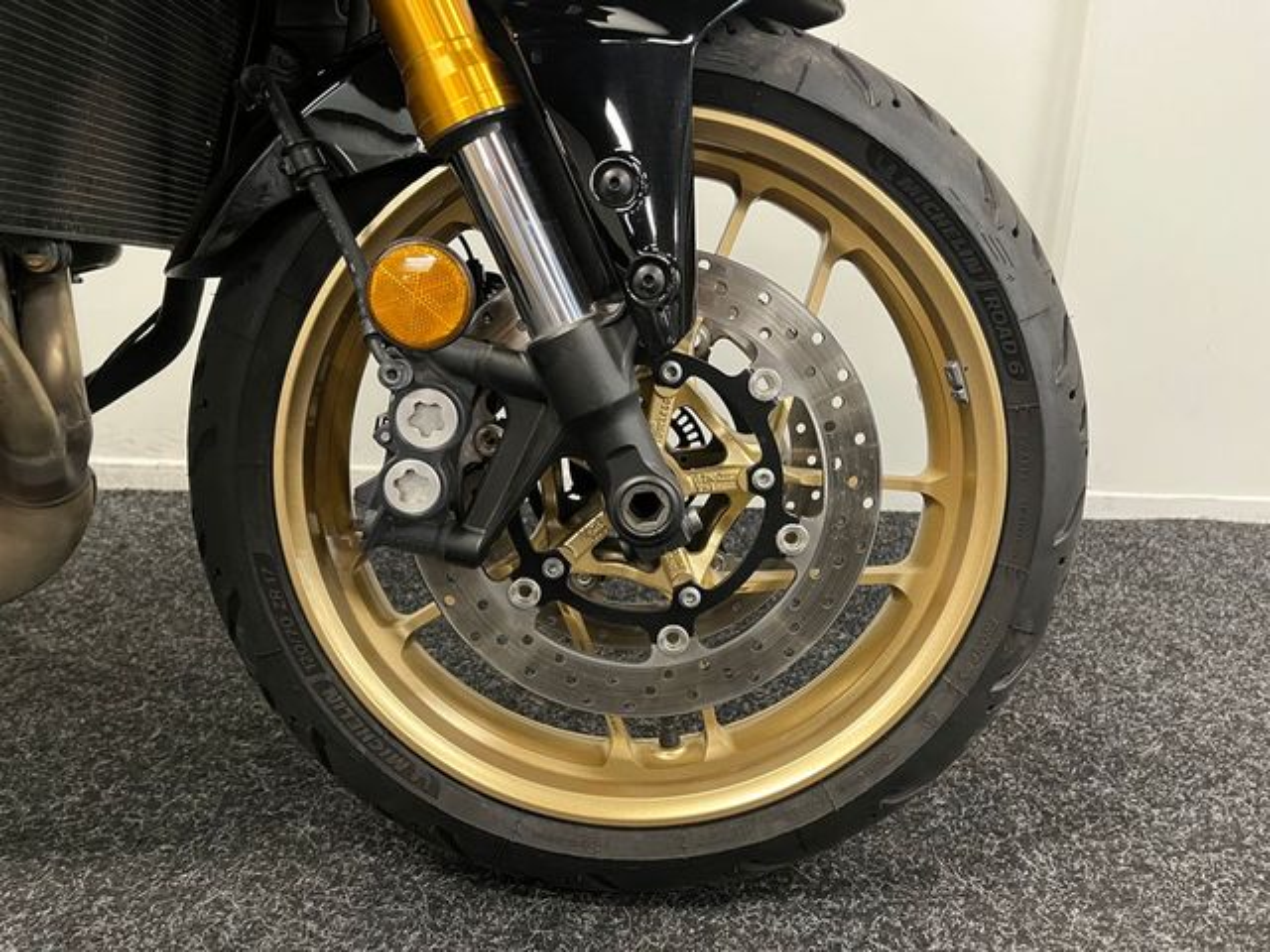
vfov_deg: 53.1
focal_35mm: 26
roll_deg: -1.9
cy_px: 476
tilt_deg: -18.3
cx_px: 635
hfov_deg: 67.3
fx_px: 954
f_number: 1.6
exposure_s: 1/50
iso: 320
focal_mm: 5.1
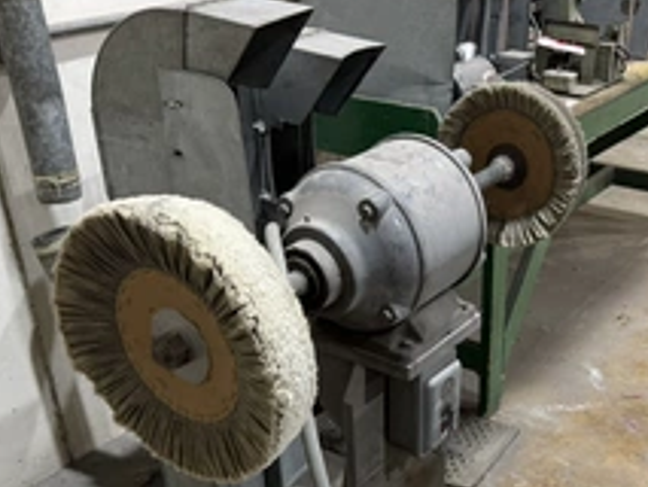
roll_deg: -2.2
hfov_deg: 41.7
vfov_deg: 31.1
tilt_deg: -32.5
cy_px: 411
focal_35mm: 45
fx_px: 843
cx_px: 414
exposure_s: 1/60
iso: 160
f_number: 1.78
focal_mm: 6.76
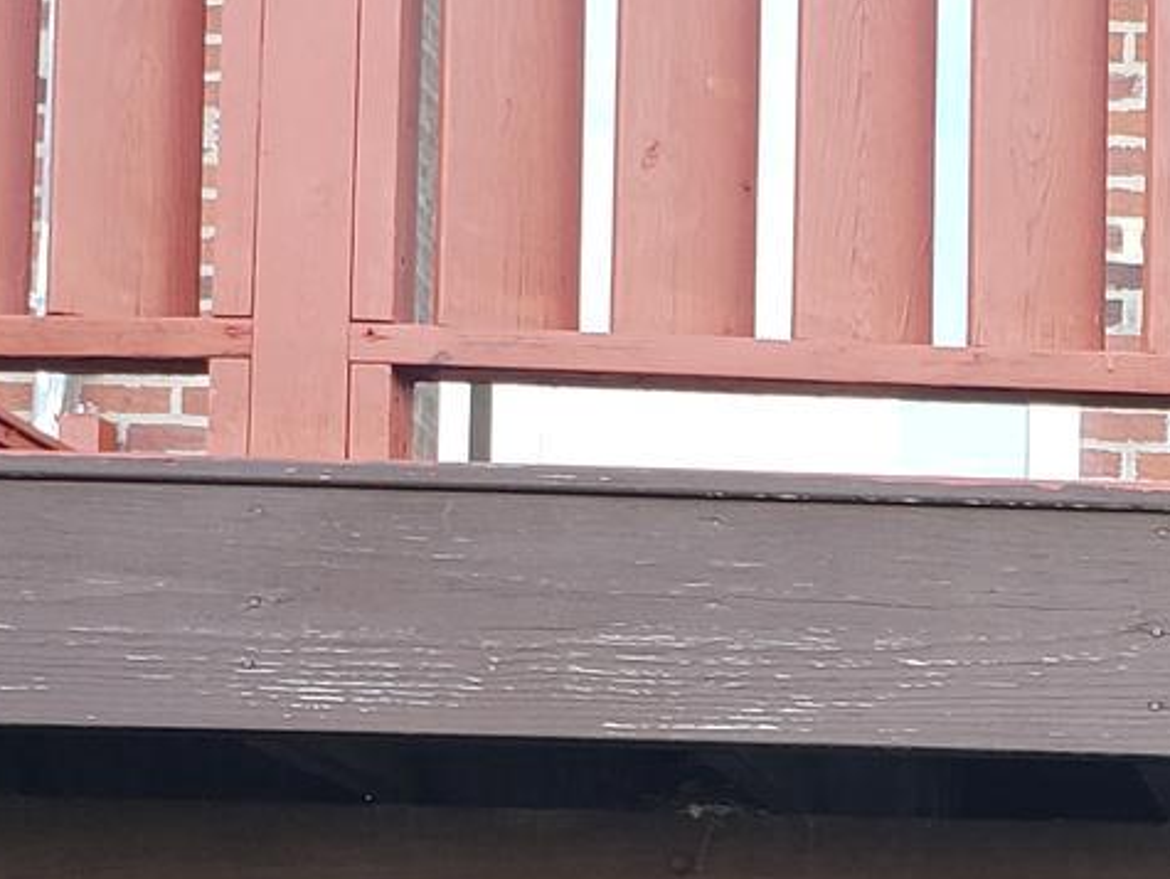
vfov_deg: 13.0
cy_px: 965
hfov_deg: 16.8
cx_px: 1424
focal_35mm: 112
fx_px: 3788
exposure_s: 1/100
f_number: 2.4
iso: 80
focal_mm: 4.3
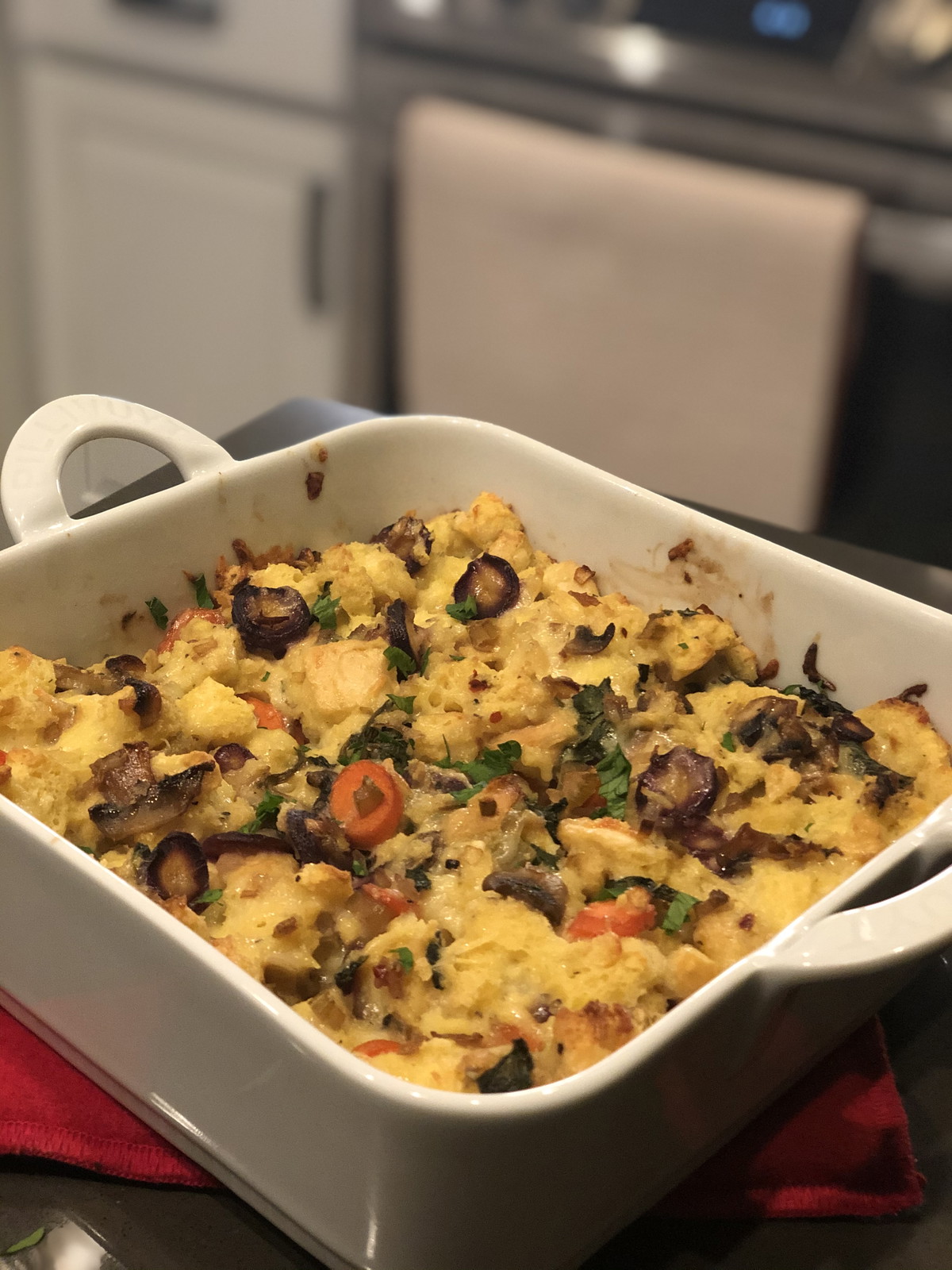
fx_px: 1907
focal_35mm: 52
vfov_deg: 36.8
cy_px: 635
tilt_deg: -28.9
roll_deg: -3.1
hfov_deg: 28.0
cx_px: 476
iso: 160
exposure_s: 1/17
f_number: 2.4
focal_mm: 6
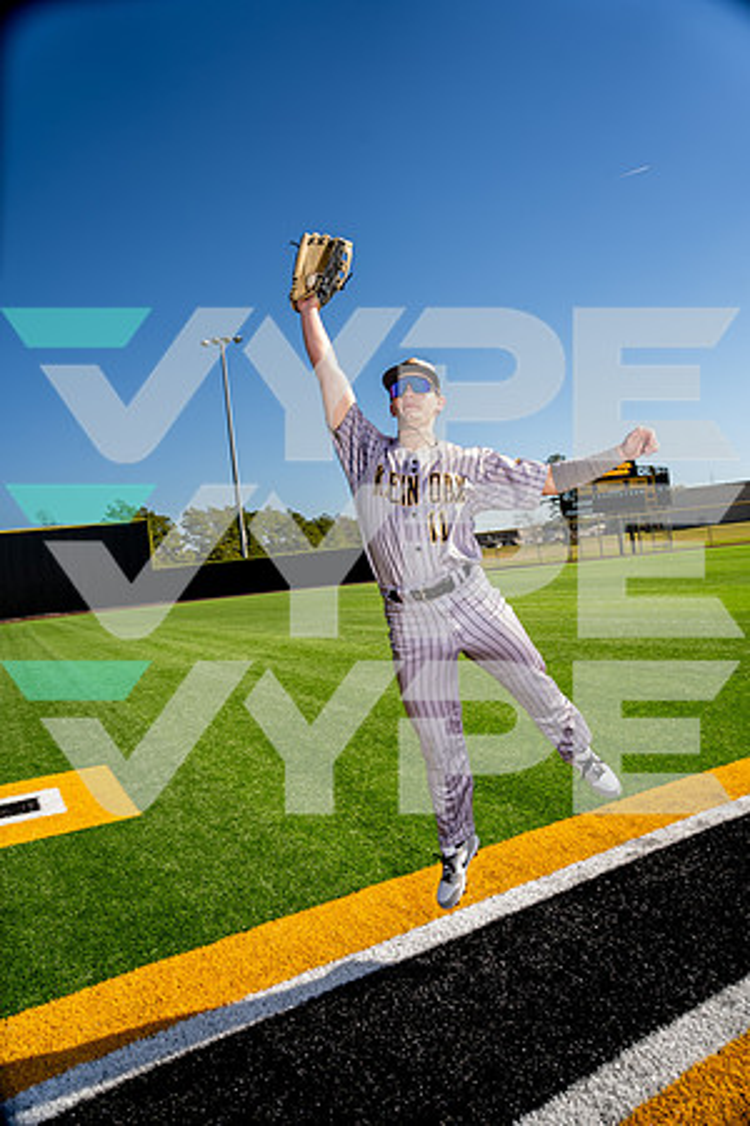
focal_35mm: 21
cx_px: 375
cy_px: 563
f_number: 5.6
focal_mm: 21
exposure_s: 1/250
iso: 100
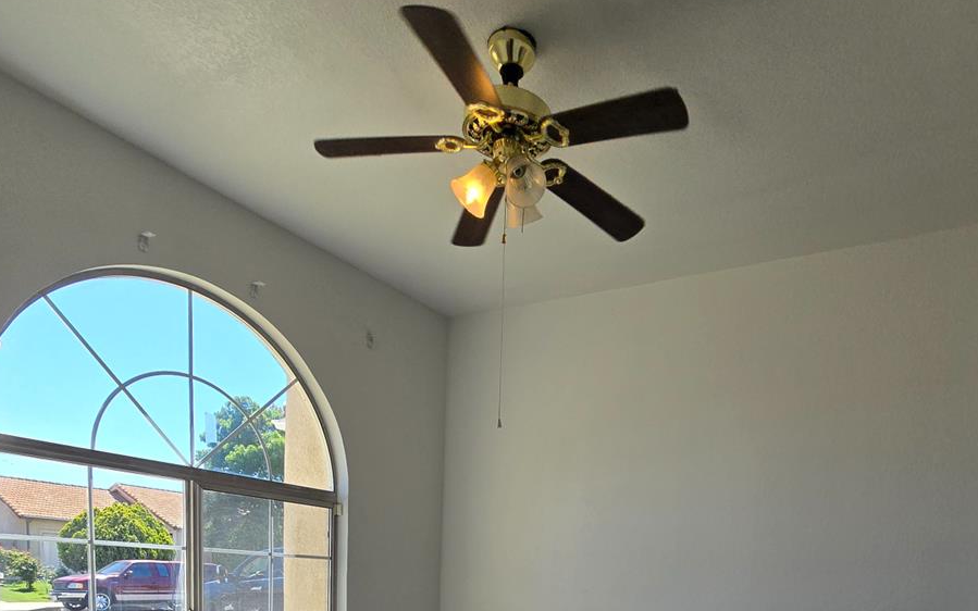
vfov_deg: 42.5
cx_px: 562
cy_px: 661
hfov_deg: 76.7
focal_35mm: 23
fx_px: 613
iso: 50
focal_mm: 2.2
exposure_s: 1/445
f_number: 2.2
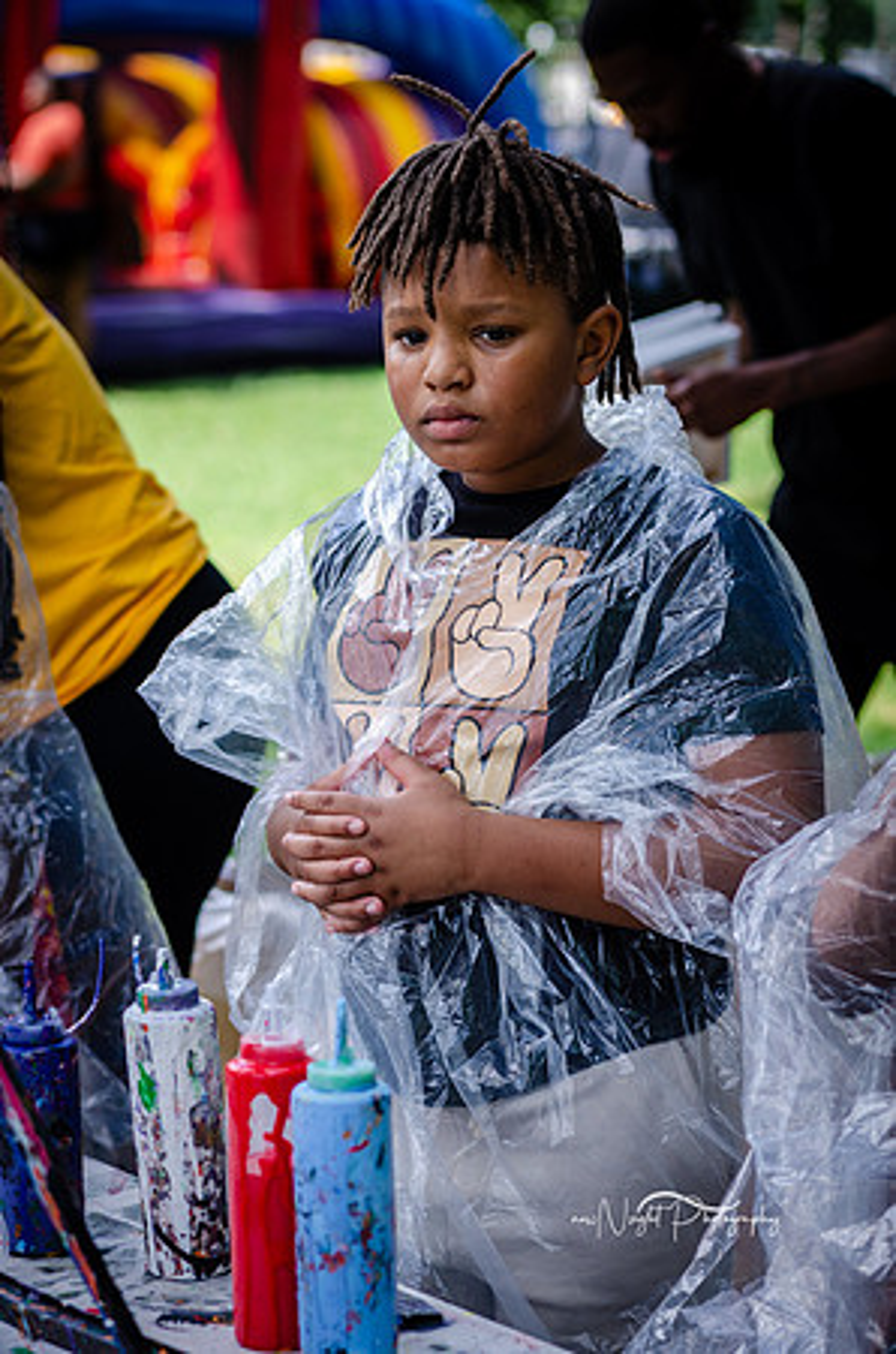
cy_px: 677
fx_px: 3938
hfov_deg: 13.0
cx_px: 448
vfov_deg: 19.5
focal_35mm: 105
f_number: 4
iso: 200
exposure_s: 1/400
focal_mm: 70
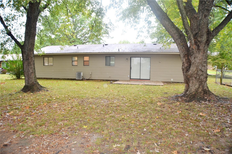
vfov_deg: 43.4
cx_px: 116
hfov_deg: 62.0
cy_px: 77
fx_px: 193
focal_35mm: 30
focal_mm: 20
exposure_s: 1/125
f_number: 3.5
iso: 400
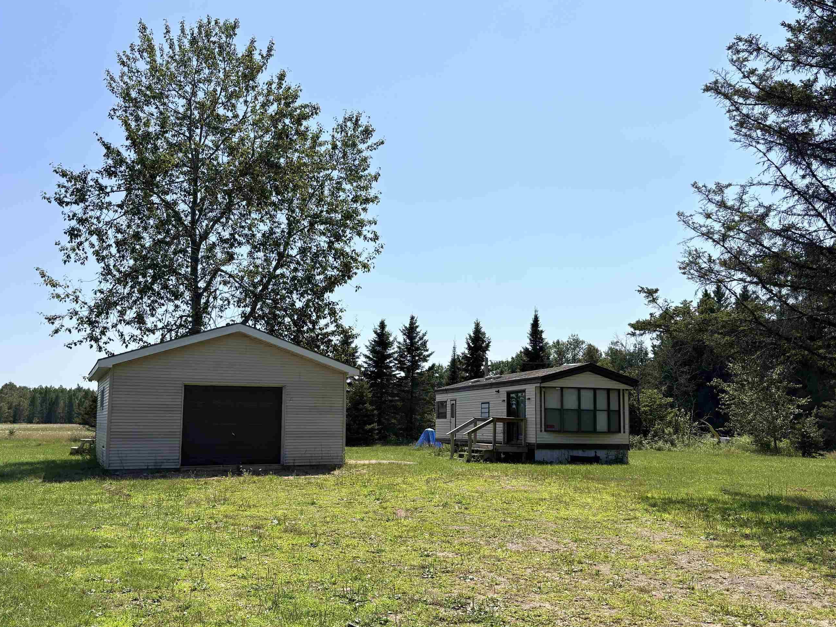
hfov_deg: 58.3
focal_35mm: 31
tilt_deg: +4.8
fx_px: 749
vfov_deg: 45.4
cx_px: 402
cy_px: 345
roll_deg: +0.0
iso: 50
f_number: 1.6
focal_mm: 5.96
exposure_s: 1/4950
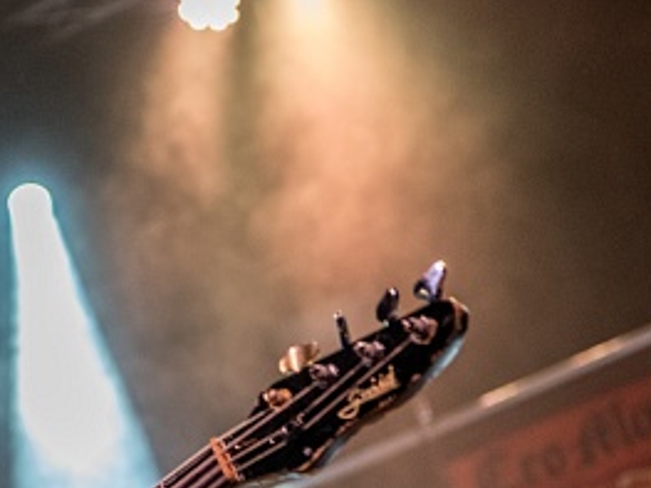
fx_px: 3214
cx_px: -166
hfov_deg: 11.3
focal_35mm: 171
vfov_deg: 8.6
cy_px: 549
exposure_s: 1/100
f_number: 4.5
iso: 1600
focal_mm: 65
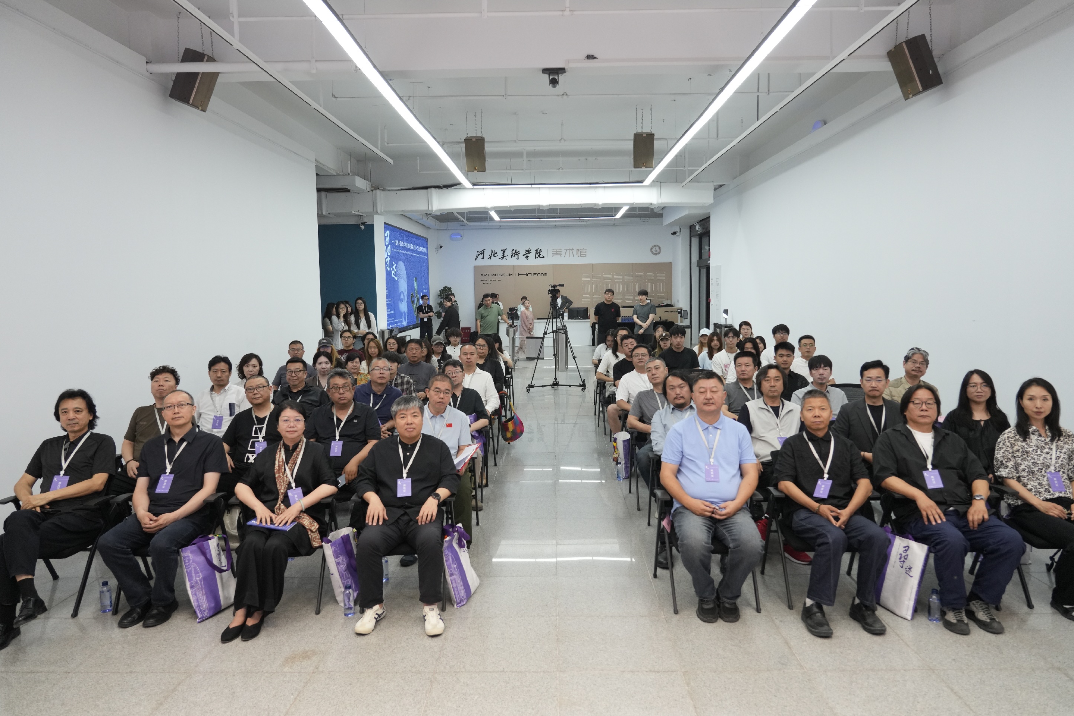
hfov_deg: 71.5
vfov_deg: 51.3
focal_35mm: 25
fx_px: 746
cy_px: 351
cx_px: 529
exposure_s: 1/200
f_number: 4
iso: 1600
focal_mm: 24
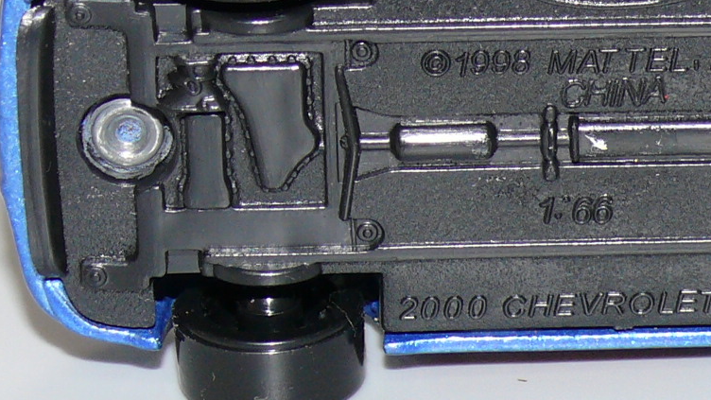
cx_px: 677
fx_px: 4807
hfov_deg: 8.4
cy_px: 22
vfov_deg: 4.8
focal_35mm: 255
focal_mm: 14
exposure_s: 1/30
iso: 100
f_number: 4
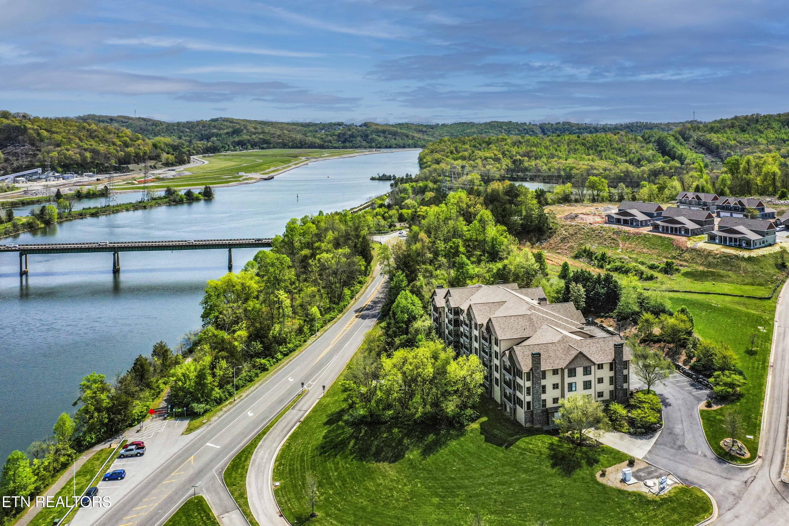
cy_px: 263
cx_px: 394
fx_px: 614
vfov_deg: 46.4
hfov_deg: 65.5
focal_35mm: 28
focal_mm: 10.26
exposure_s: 1/1600
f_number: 8
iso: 400
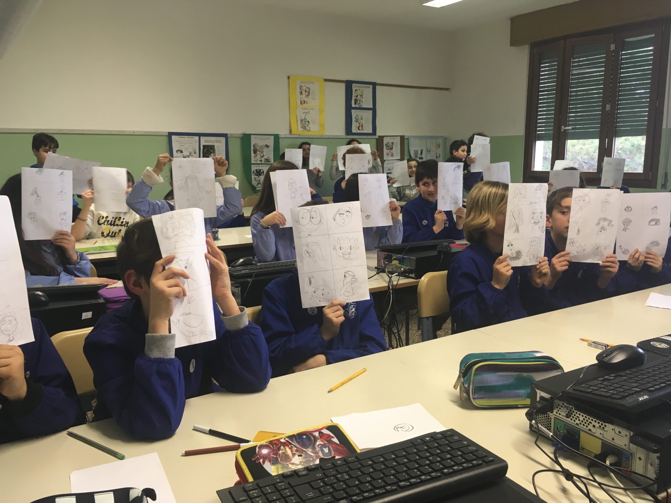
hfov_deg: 61.7
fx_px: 562
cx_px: 336
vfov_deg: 48.2
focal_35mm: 29
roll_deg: -0.3
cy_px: 252
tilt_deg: -10.3
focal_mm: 4.15
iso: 80
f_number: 2.2
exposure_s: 1/33
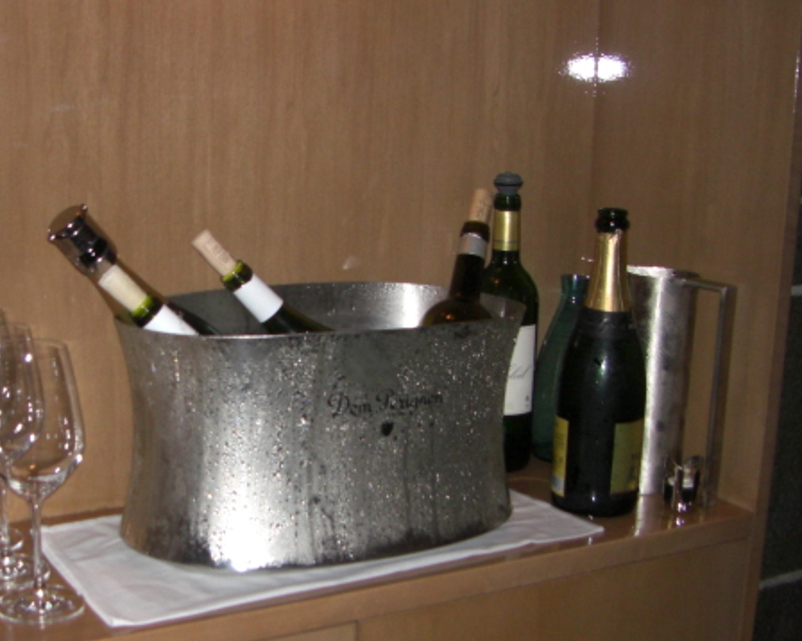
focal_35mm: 53
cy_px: 410
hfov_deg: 35.1
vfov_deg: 28.5
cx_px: 274
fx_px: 1257
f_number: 3.4
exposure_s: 1/60
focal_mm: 6.3
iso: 200
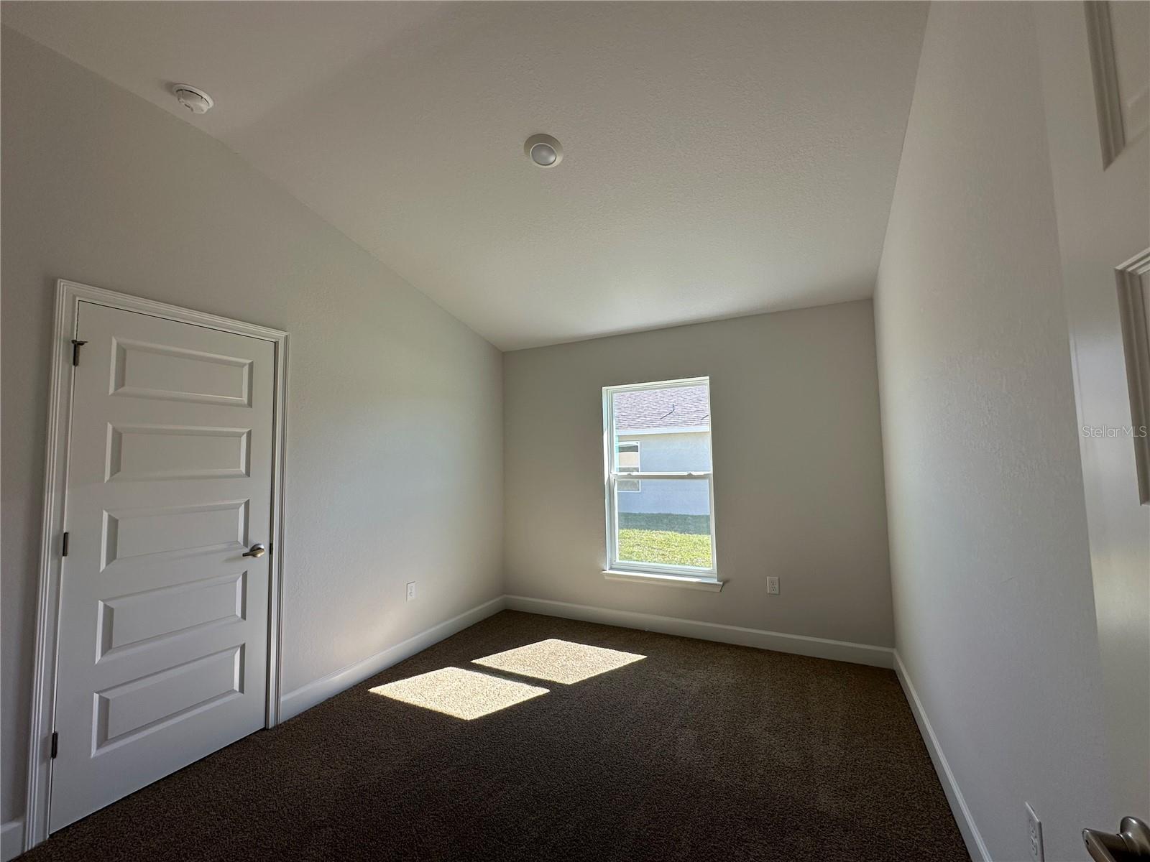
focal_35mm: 14
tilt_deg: +3.8
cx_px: 575
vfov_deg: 85.7
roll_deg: +0.7
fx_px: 465
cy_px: 431
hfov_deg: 102.1
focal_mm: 2.22
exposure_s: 1/132
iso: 40
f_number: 2.2
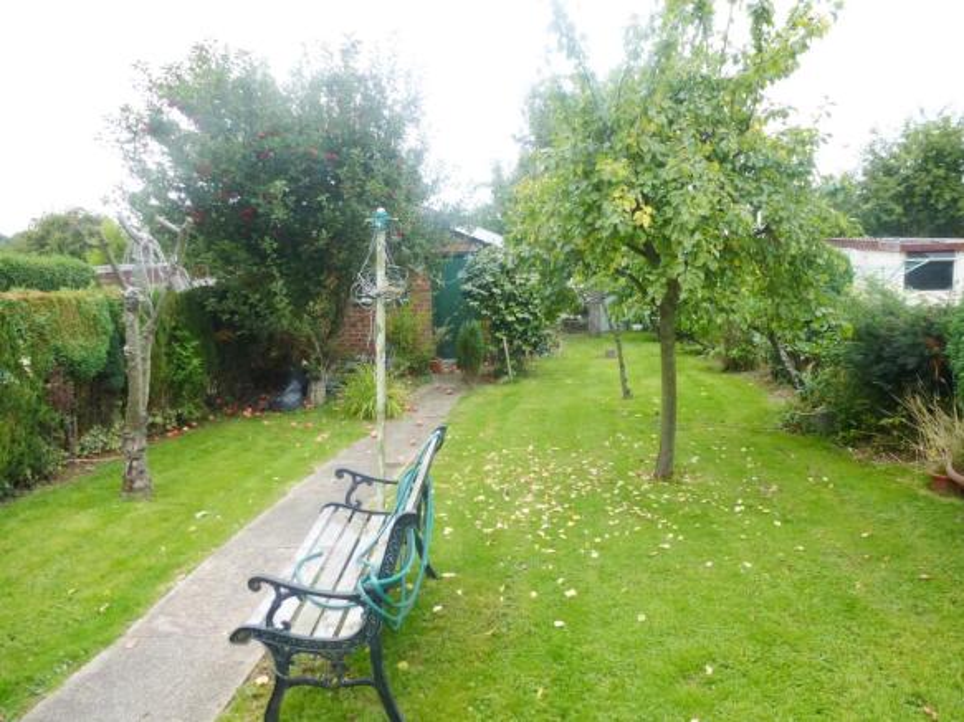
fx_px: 668
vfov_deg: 56.8
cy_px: 361
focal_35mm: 24
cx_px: 482
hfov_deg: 71.6
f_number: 3.3
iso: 200
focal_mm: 4.3
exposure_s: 1/125
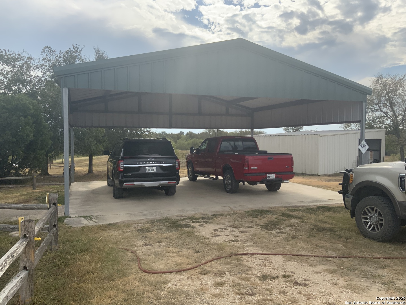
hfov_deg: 61.7
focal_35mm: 29
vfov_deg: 48.2
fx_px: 340
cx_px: 203
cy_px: 152
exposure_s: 1/1912
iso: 16
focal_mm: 3
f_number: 1.8
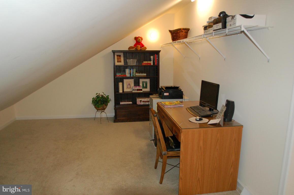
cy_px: 98
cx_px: 147
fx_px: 208
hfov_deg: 70.5
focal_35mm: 26
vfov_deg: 50.2
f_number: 2.8
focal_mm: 17
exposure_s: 1/80
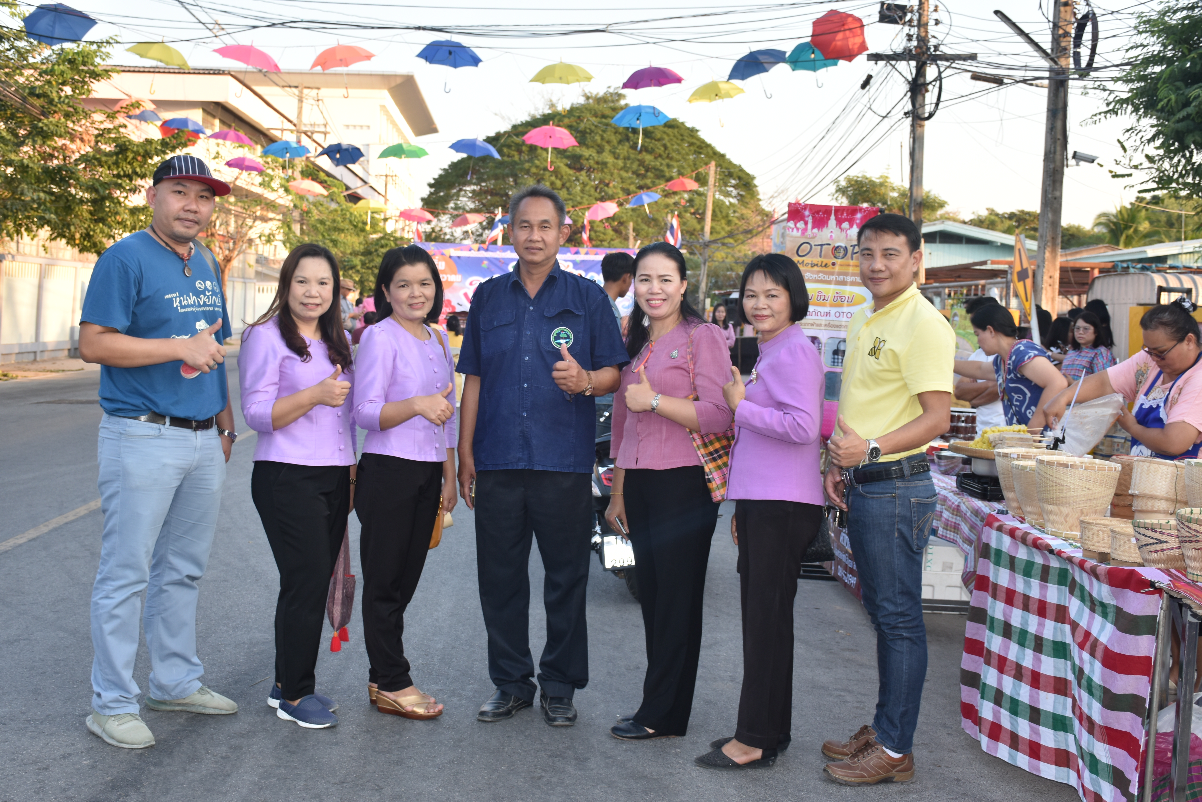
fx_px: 1502
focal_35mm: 45
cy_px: 401
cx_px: 601
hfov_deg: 43.6
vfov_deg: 29.9
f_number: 5.6
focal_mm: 30
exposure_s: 1/125
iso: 220
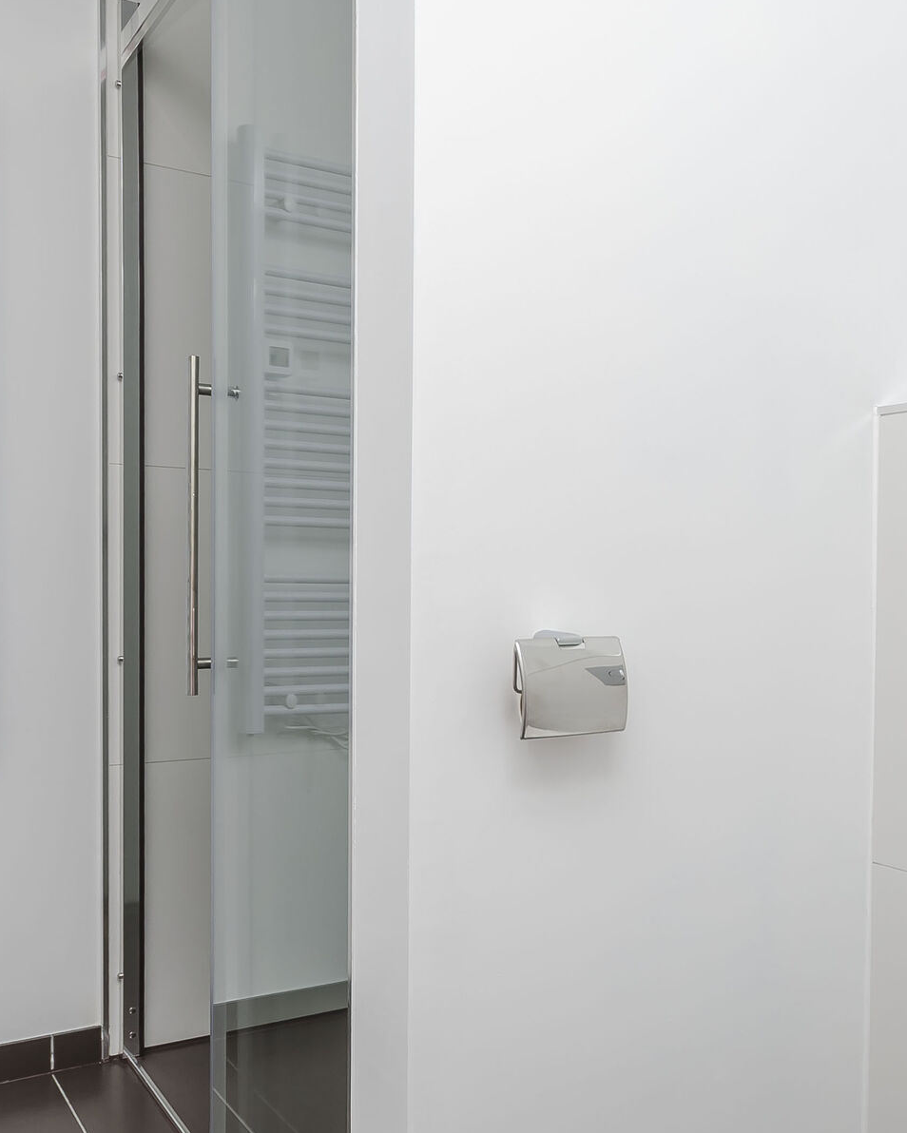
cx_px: 604
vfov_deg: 53.4
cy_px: 733
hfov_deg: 43.9
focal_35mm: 33
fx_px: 1107
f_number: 8
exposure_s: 1/160
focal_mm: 10
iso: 160
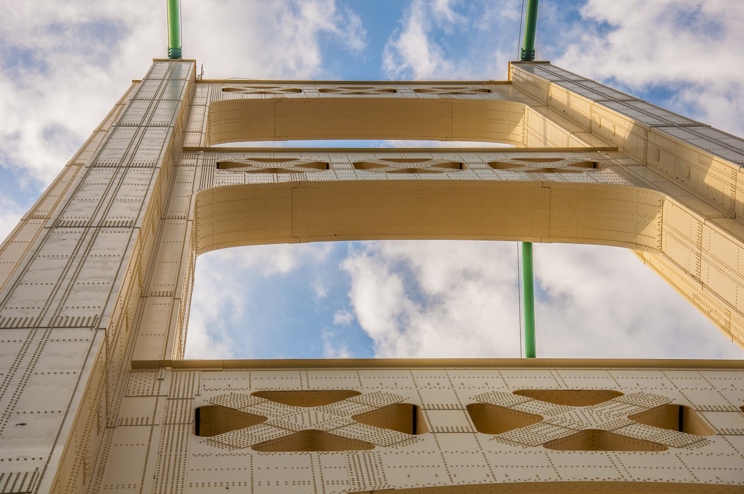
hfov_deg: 21.9
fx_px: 1920
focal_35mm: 93
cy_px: 247
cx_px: 372
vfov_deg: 14.7
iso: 100
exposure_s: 1/800
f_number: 8
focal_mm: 62
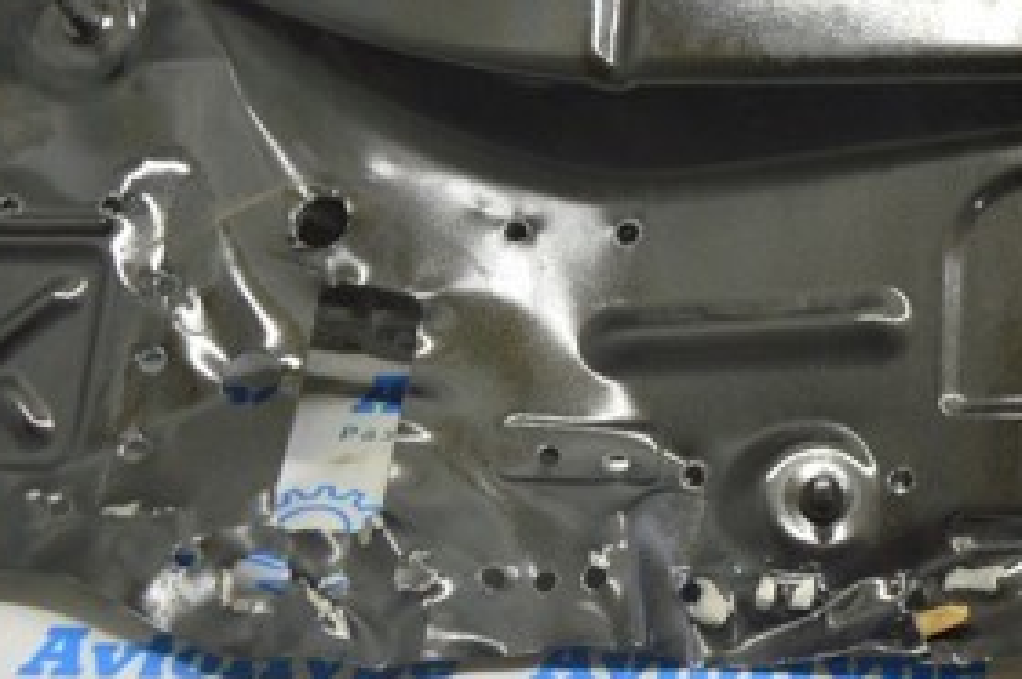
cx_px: 766
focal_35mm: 89
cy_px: 323
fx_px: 2524
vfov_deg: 15.3
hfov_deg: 22.7
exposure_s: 1/20
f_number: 5.6
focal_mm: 26
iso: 400
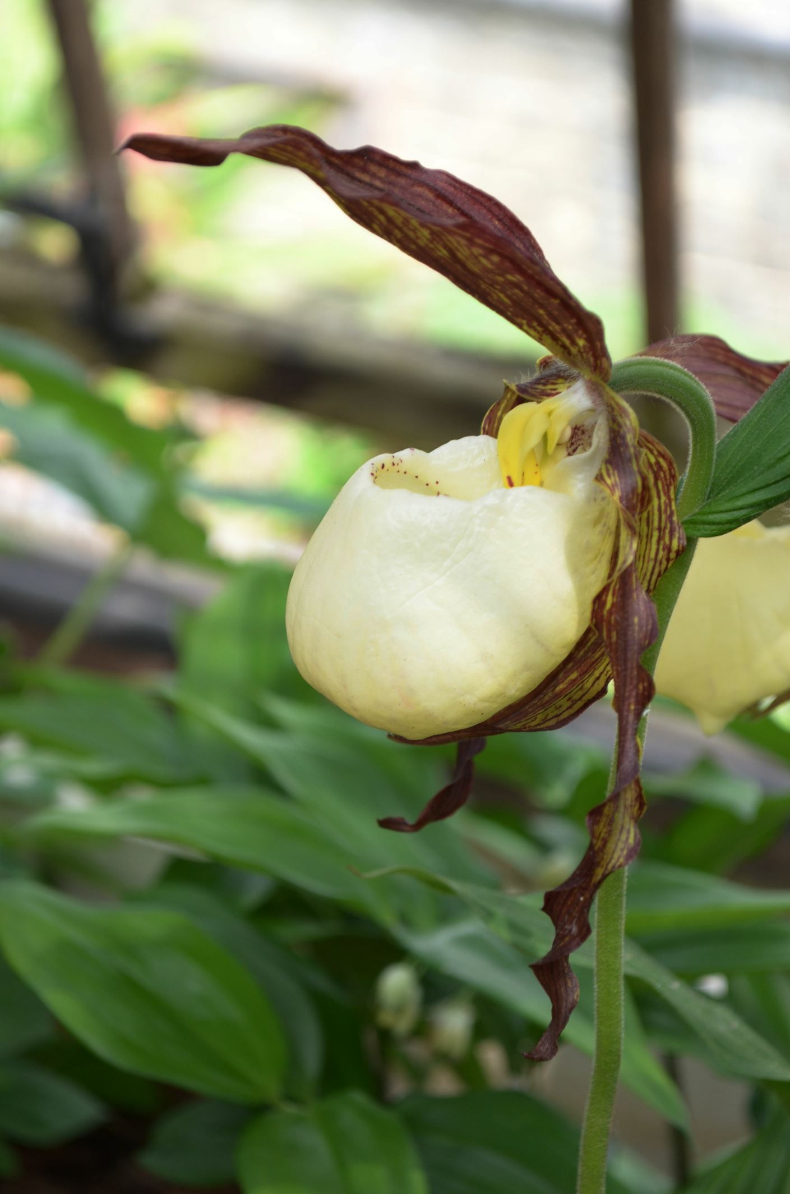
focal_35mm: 82
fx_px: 2728
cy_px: 597
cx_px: 395
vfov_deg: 24.7
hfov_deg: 16.5
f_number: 5.6
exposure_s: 1/200
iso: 400
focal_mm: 55
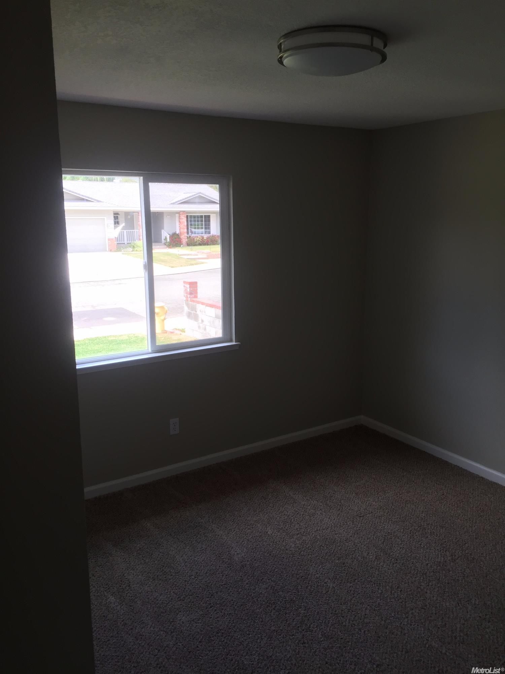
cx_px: 252
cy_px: 337
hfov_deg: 48.2
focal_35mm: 29
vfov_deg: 61.7
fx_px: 564
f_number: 2.2
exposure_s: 1/120
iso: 50
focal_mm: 4.15
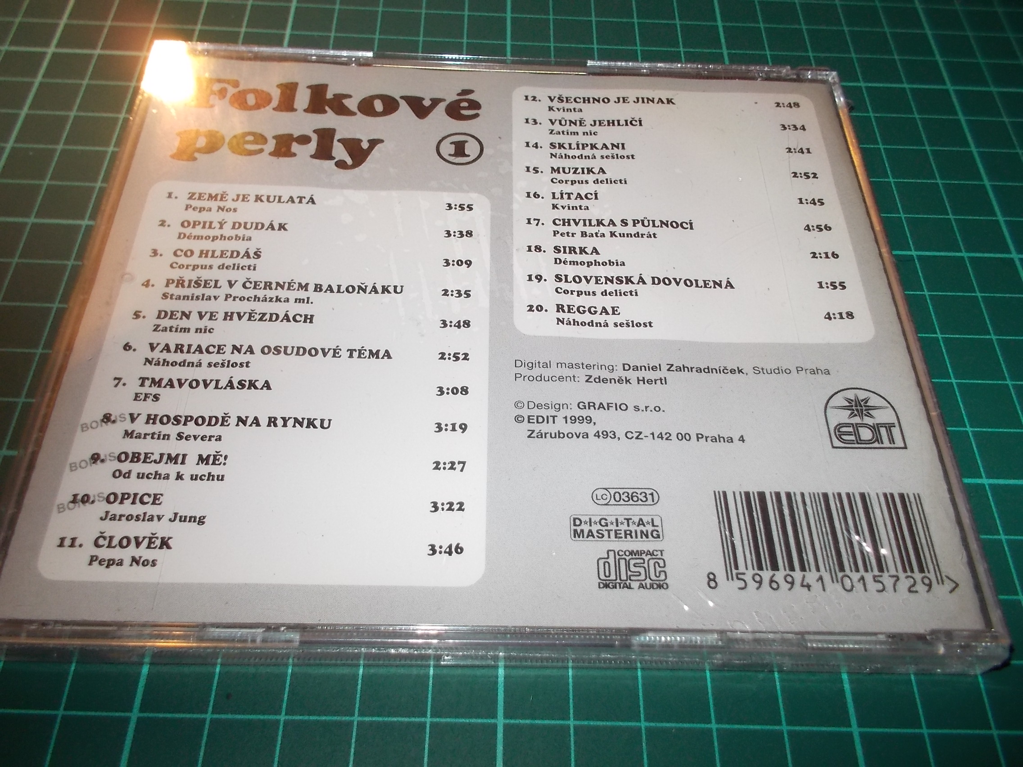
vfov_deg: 48.2
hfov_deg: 61.7
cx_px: 512
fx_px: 857
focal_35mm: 29
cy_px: 384
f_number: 3.3
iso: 200
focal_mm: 4.1
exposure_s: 1/30
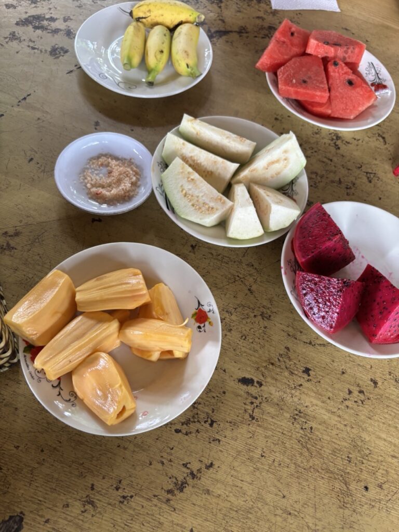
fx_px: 400
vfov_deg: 67.3
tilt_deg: -64.2
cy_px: 266
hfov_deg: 53.1
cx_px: 200
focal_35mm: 26
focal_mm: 5.96
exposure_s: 1/60
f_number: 1.6
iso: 160
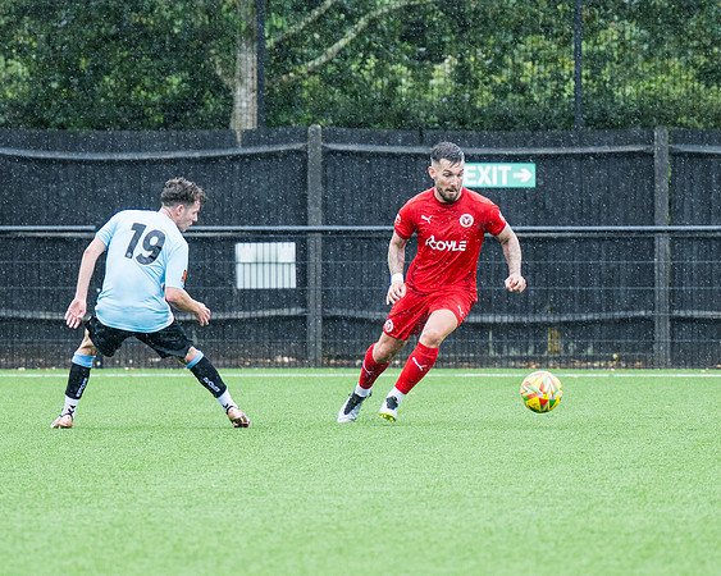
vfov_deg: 3.7
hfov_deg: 4.7
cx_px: 389
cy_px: 281
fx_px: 8832
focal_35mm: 414
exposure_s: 1/1000
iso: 800
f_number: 4
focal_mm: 175
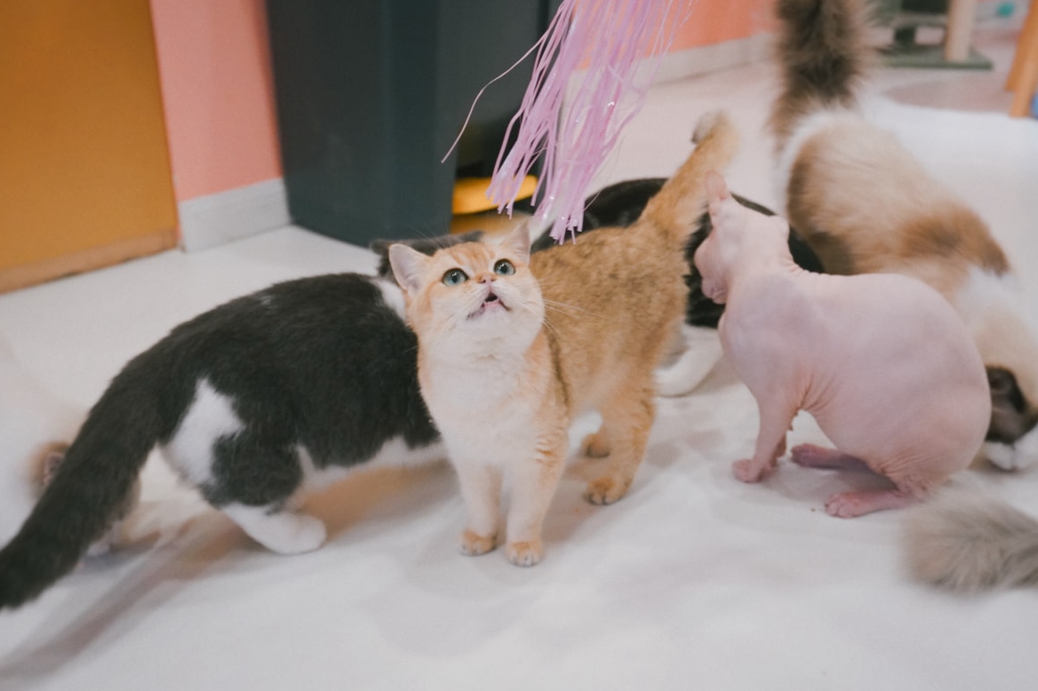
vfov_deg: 35.9
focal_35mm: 37
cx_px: 529
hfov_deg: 51.9
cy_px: 349
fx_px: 1066
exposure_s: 1/160
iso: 400
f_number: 4.5
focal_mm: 24
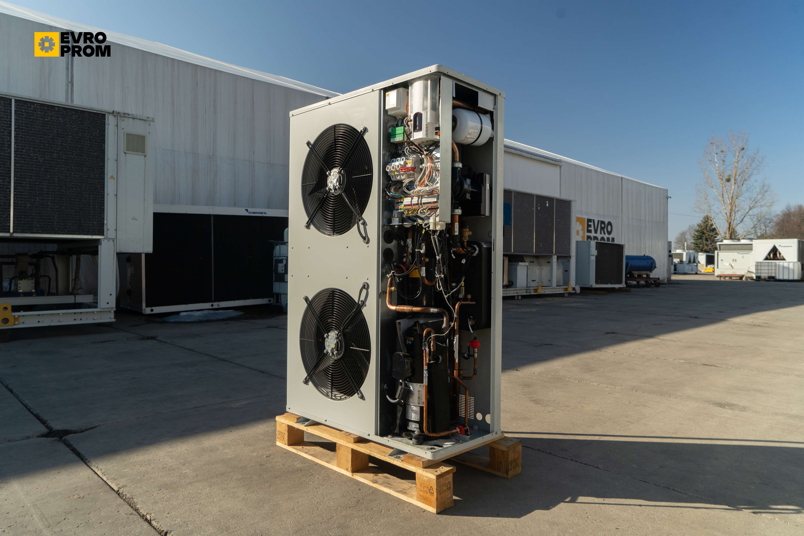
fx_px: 536
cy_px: 268
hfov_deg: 73.7
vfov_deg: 53.1
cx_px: 402
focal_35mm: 24
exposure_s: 1/125
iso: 100
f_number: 7.1
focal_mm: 24
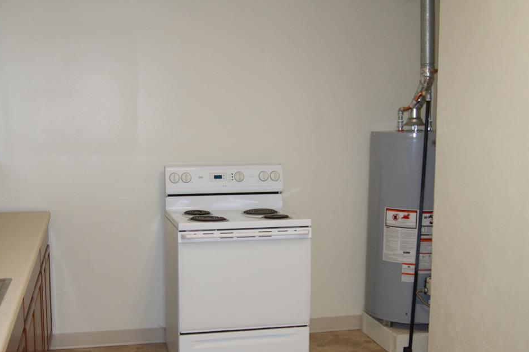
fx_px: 632
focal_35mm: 43
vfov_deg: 31.1
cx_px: 226
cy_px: 198
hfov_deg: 45.3
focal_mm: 18
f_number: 4
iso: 250
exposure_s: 1/160
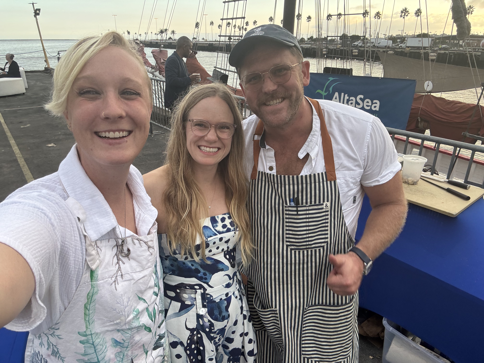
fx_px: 322
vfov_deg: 58.9
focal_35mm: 23
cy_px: 182
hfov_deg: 73.9
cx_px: 242
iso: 40
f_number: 1.9
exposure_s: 1/121
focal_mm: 2.69
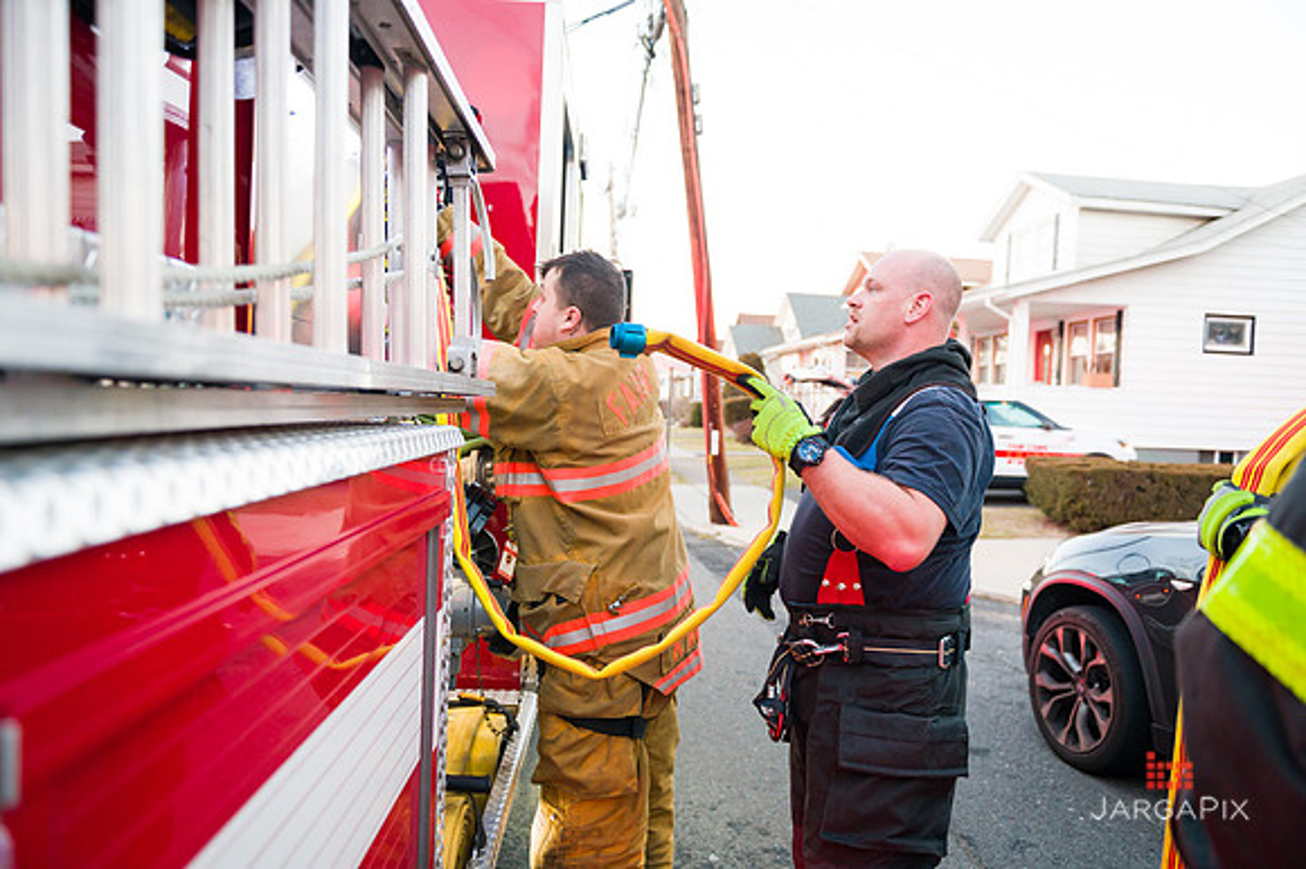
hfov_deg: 73.8
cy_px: 434
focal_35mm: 24
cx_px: 653
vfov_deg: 53.1
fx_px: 870
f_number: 3.2
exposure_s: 1/250
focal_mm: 24
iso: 2000
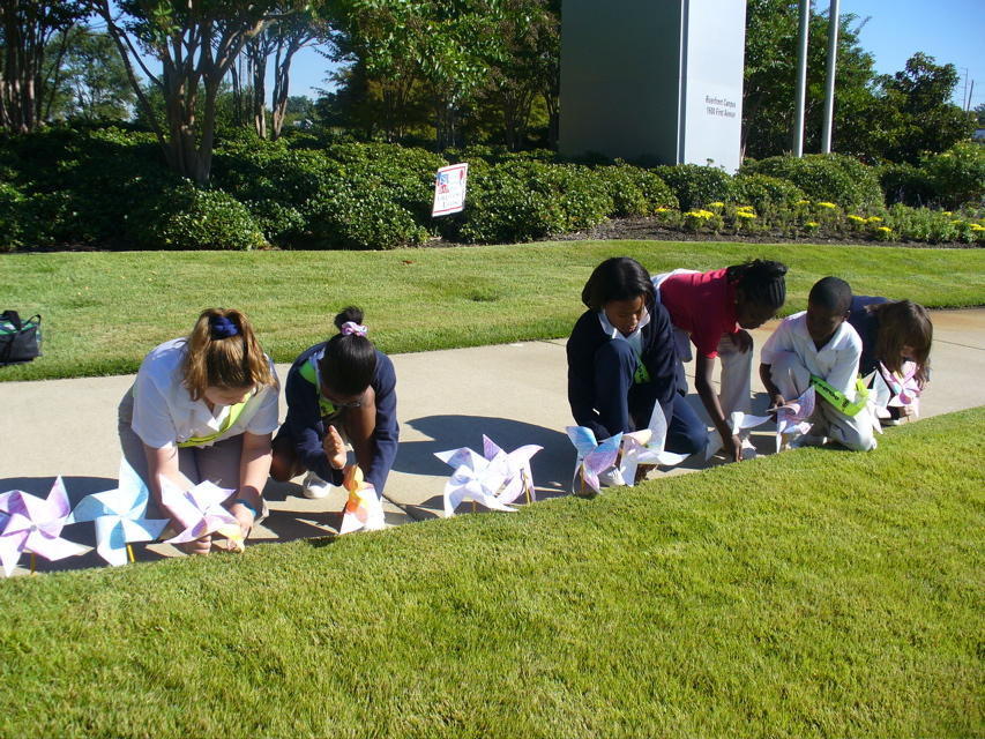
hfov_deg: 50.1
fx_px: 1053
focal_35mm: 37
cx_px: 492
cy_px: 370
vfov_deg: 38.7
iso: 80
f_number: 5.6
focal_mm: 6.1
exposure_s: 1/250
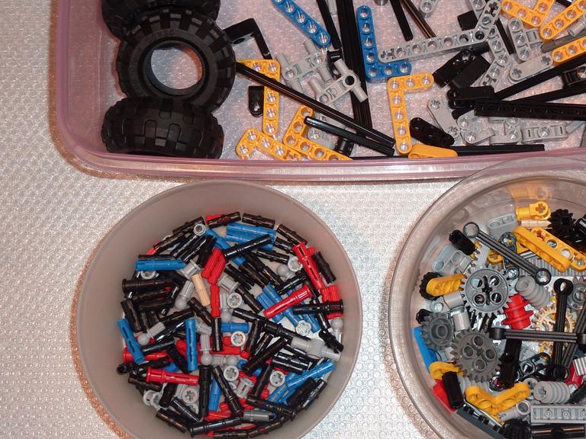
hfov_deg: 32.1
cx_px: 359
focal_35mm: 60
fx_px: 1016
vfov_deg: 24.4
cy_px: 170
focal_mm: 7.3
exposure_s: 1/30
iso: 100
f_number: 3.7
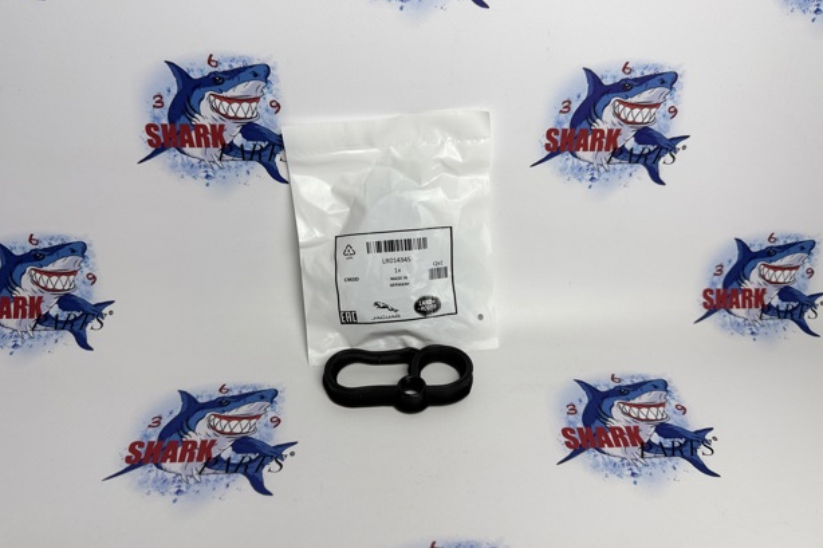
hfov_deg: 69.4
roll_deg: -3.3
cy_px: 270
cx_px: 426
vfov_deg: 49.5
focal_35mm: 26
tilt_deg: -38.1
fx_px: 594
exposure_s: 1/491
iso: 80
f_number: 1.78
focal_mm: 6.76
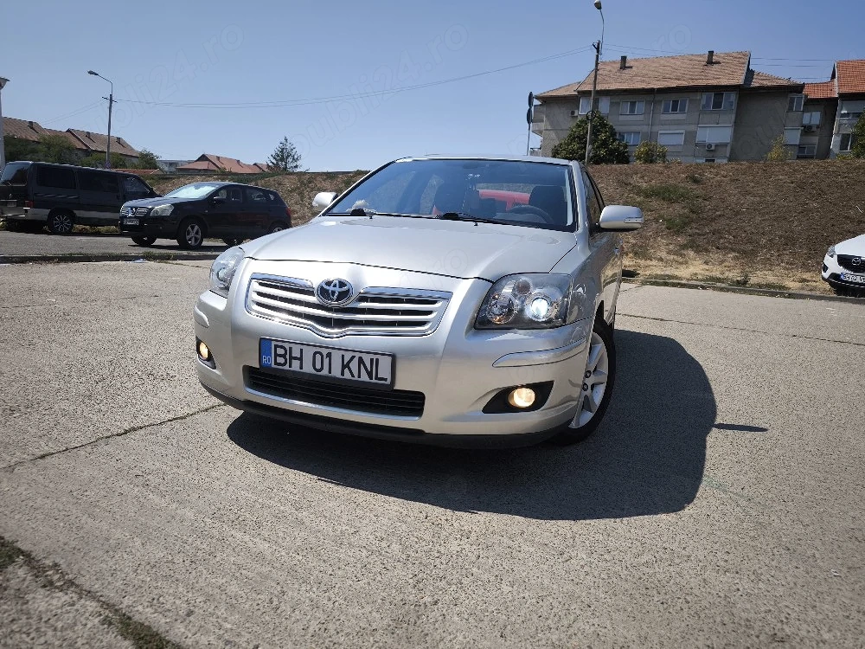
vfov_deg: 56.8
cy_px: 324
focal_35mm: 24
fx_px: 600
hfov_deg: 71.6
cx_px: 432
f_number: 1.9
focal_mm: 6.92
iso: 50
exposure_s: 1/5000
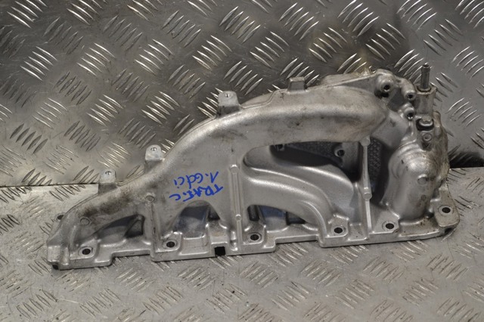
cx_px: 242
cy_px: 161
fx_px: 887
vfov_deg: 20.6
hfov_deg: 30.5
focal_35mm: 66
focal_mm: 44
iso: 400
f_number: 5.3
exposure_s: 1/100
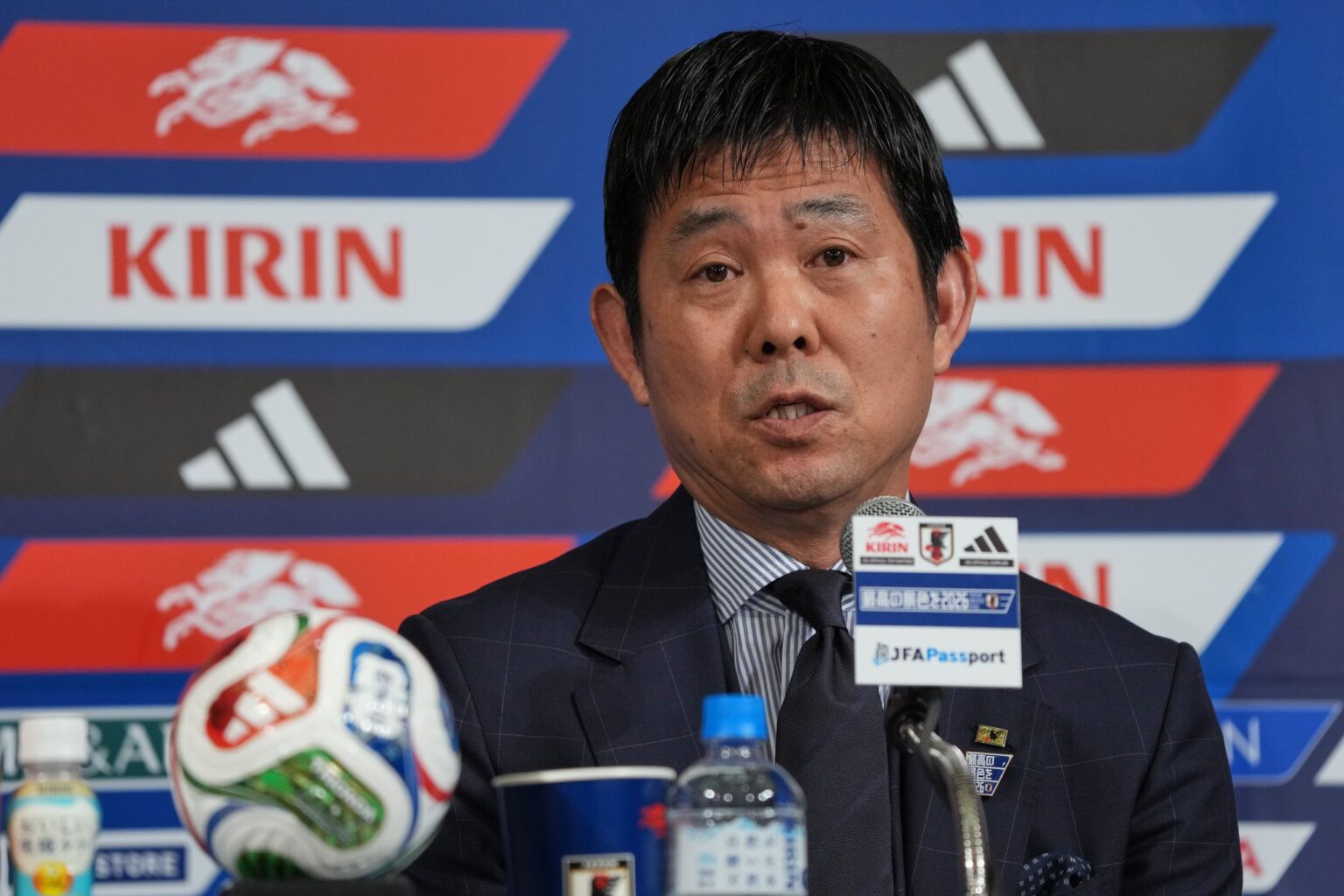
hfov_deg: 6.2
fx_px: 12506
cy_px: 448
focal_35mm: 335
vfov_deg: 4.1
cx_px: 672
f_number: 6.3
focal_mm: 335
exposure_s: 1/250
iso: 2000
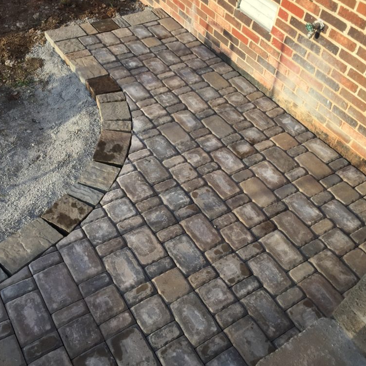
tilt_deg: -47.9
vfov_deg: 47.2
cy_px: 182
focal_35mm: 35
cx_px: 191
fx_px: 419
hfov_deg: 47.2
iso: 32
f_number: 2.2
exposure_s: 1/412
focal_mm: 4.15
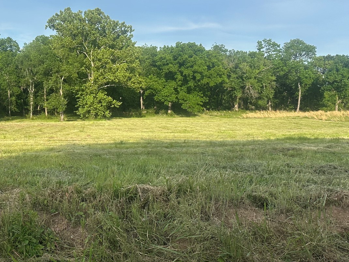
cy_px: 94
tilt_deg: +0.5
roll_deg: -1.1
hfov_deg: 41.5
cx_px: 58
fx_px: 434
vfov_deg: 33.4
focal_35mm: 43
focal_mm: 6.86
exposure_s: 1/2882
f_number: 1.78
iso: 80
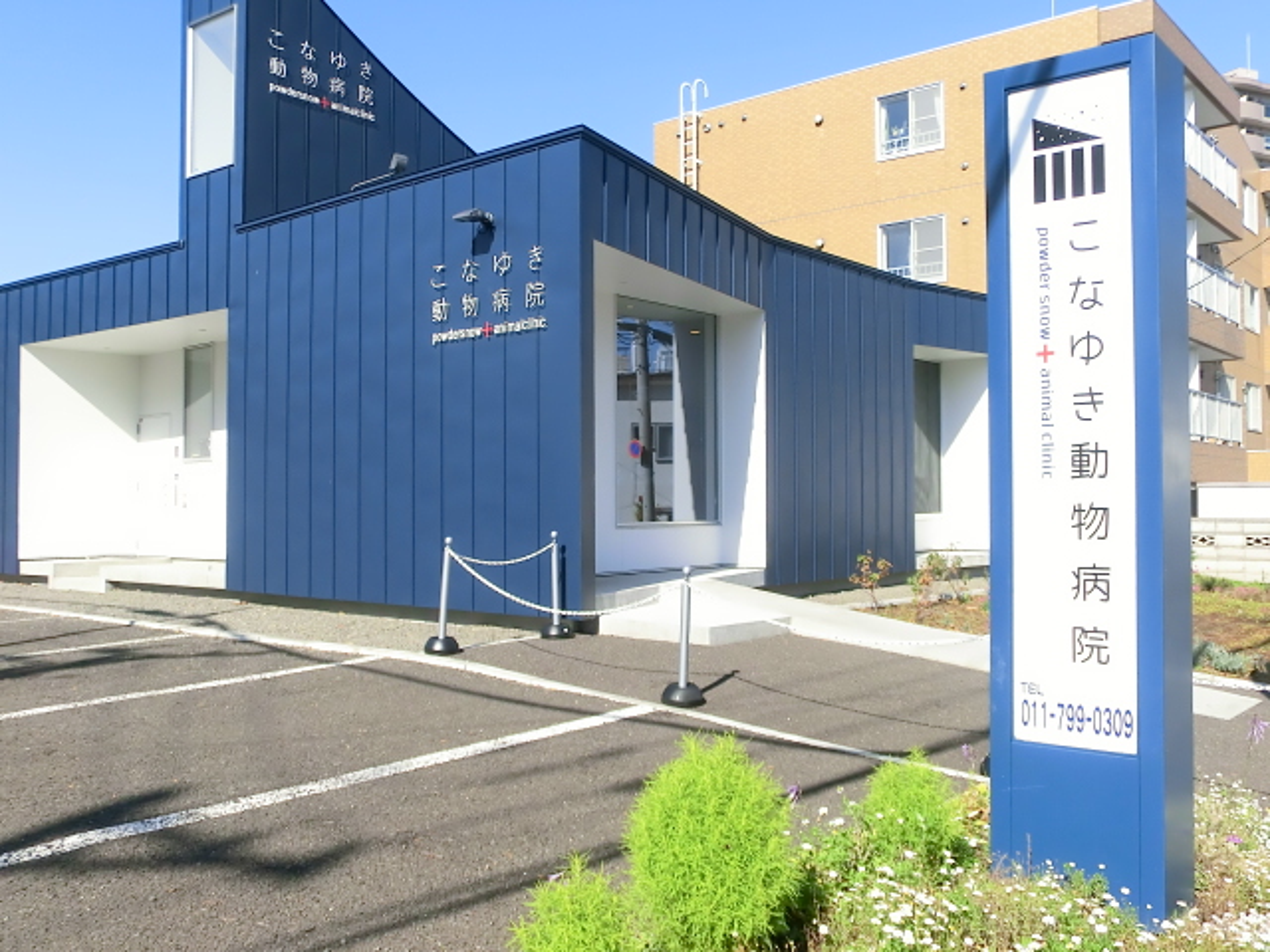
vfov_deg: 38.7
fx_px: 1357
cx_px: 635
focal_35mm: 37
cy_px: 476
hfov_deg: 50.1
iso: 125
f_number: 3.9
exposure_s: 1/1000
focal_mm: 6.61
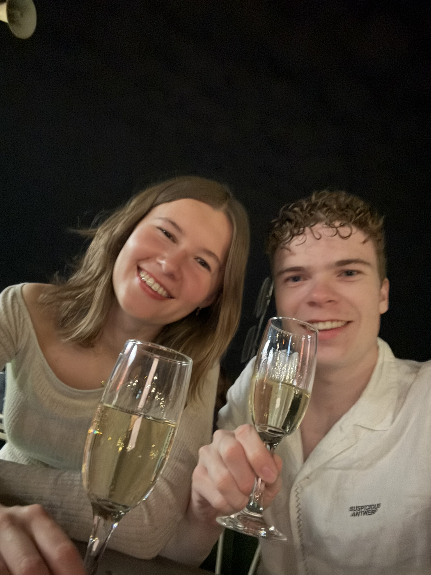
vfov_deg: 73.9
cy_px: 288
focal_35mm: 23
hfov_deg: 58.9
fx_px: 382
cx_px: 216
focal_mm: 2.69
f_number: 1.9
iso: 1250
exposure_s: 1/8
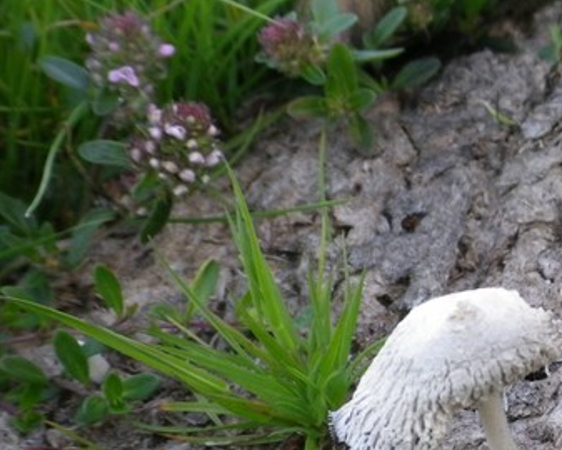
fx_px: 1348
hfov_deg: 22.7
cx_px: 559
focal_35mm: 81
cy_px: 390
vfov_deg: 18.7
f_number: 3.9
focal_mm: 6.36
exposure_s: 1/100
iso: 125
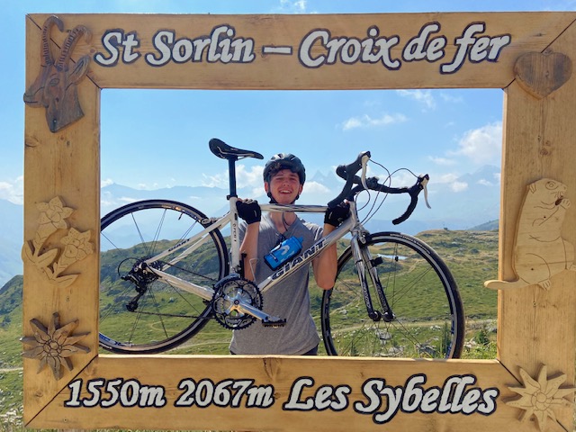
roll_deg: -0.3
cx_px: 288
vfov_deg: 53.1
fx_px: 433
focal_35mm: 26
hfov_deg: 67.3
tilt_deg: -2.8
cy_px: 216
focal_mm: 4.25
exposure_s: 1/5025
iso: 32
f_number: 1.8
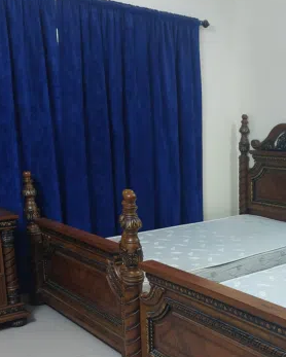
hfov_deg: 31.5
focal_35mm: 45
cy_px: 215
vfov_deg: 40.9
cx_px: 270
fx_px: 476
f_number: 1.8
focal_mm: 5.23
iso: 250
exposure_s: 1/50
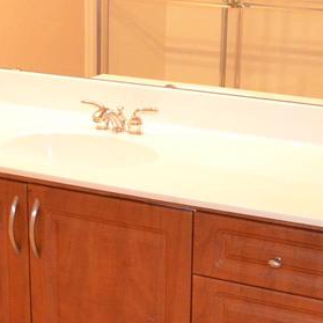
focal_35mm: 84
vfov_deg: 20.6
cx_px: 200
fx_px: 887
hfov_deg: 20.6
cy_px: 169
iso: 2800
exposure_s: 1/60
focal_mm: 18
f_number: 3.5
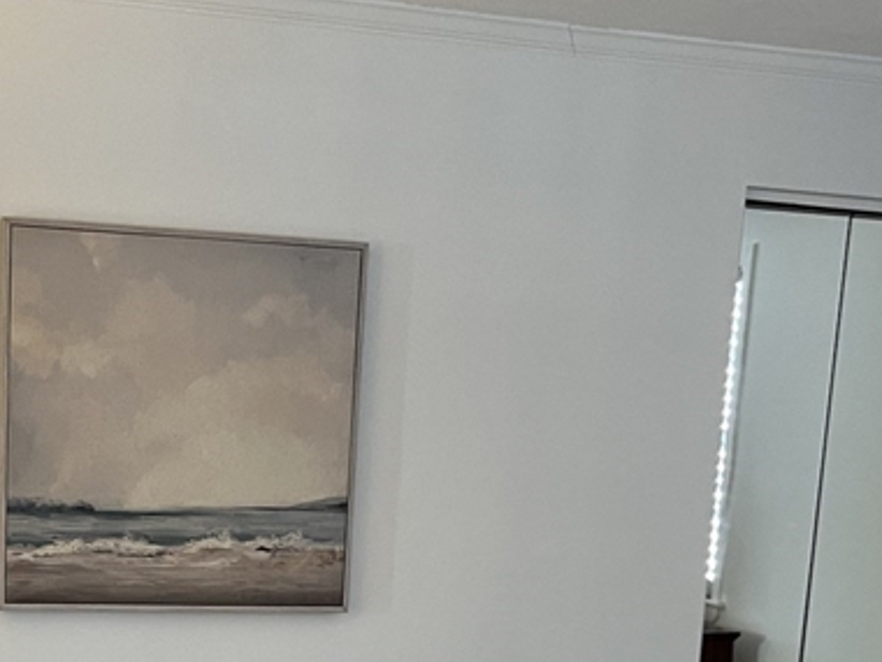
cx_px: 197
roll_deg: -2.4
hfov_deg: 27.3
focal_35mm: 70
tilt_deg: -8.5
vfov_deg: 20.0
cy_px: 748
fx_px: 1784
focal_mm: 5.1
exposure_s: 1/60
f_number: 1.6
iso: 125
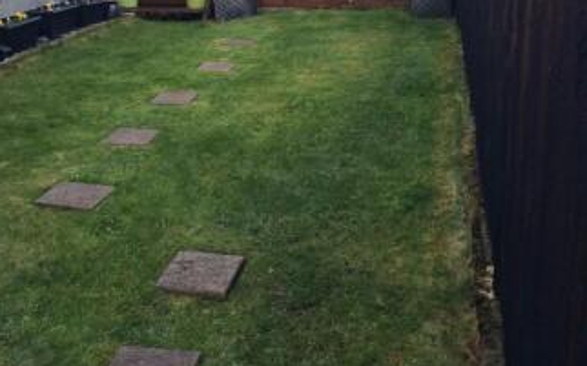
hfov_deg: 43.5
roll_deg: -0.6
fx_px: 736
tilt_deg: -10.0
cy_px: 43
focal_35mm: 46
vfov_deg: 27.1
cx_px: 292
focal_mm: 3.3
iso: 32
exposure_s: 1/30
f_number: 2.4
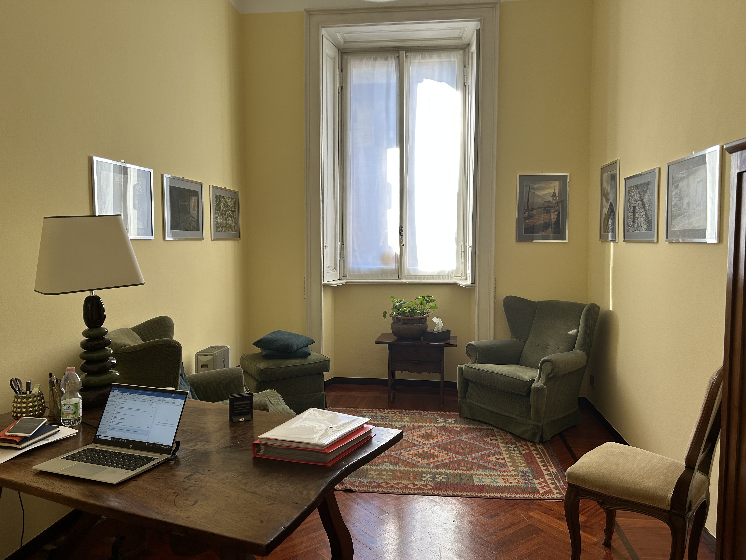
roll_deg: +0.2
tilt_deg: -3.6
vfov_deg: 53.1
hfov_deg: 67.3
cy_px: 280
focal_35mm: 26
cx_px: 373
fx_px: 560
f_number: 1.5
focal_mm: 5.7
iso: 50
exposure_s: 1/121
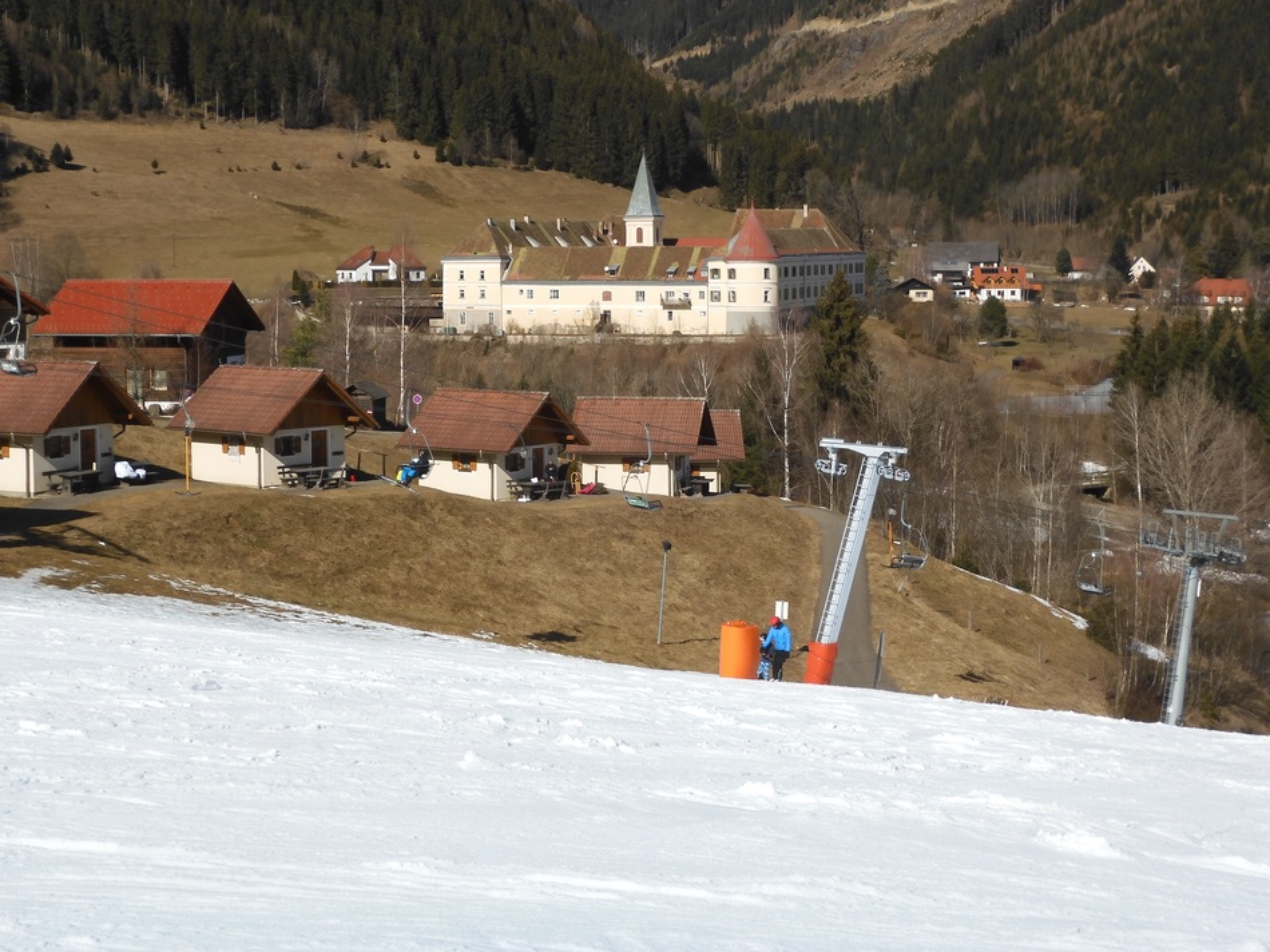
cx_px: 635
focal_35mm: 70
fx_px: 2568
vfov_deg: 21.0
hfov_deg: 27.8
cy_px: 476
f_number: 4.5
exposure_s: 1/1250
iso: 100
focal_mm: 12.5
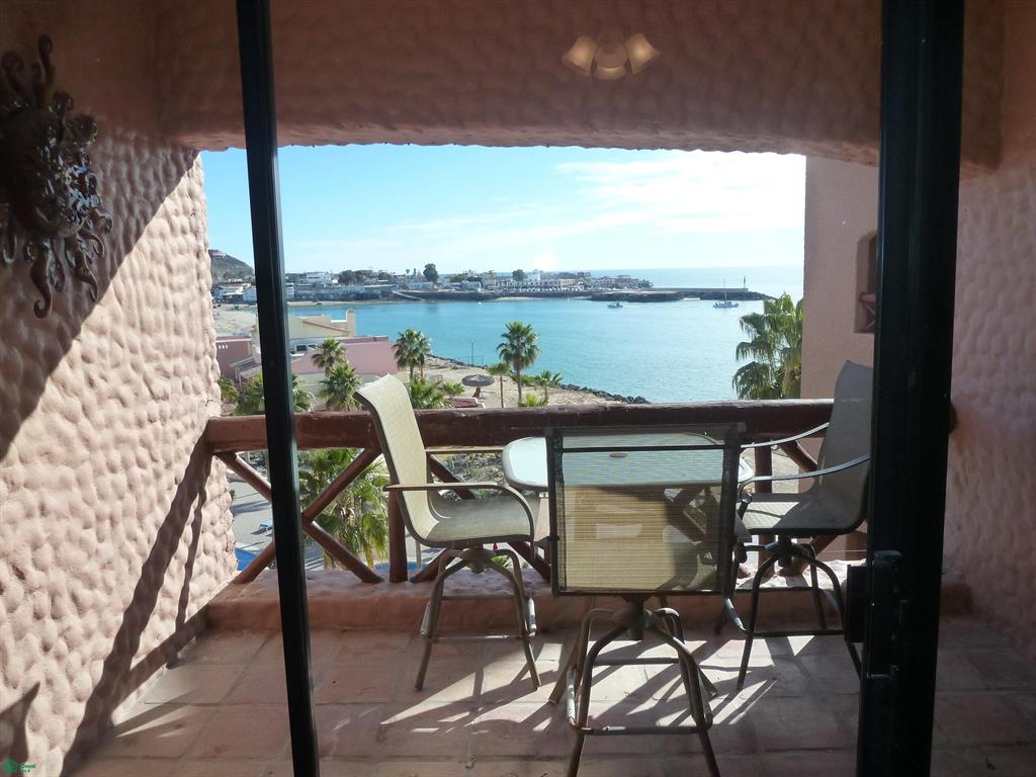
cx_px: 518
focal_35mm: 25
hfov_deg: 69.4
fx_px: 748
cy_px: 388
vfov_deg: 54.9
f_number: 4
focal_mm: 4.1
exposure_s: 1/250
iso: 125
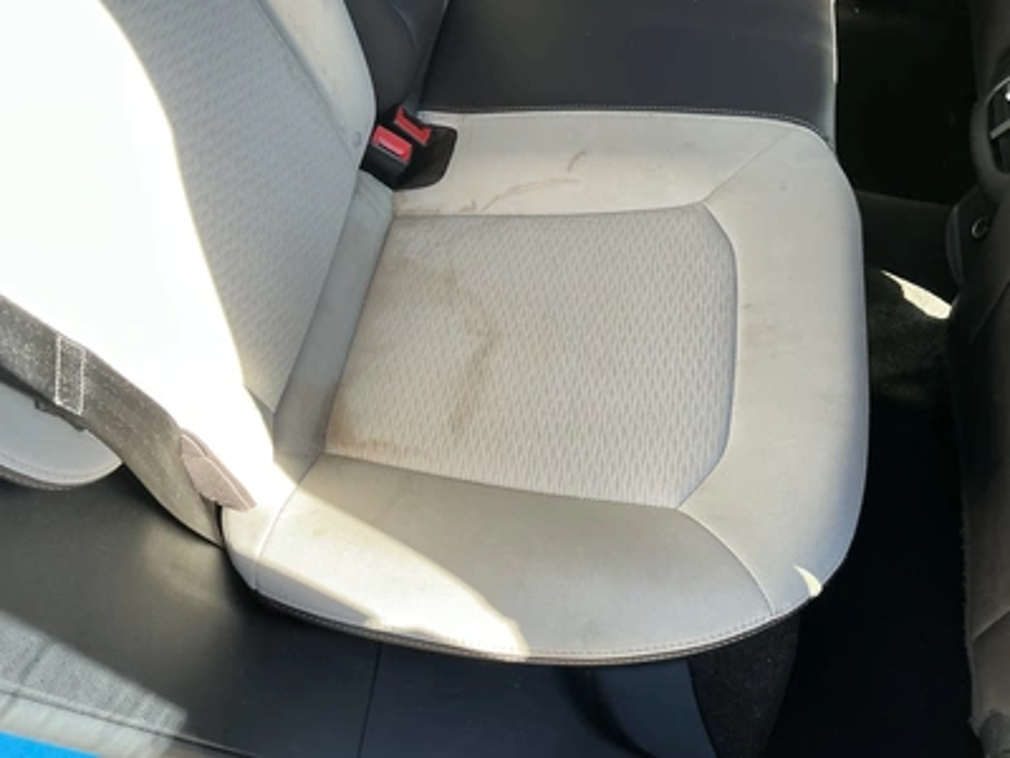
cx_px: 505
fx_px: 817
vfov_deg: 49.7
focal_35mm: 28
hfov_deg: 63.4
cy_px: 379
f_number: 1.8
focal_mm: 3
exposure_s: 1/122
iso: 32
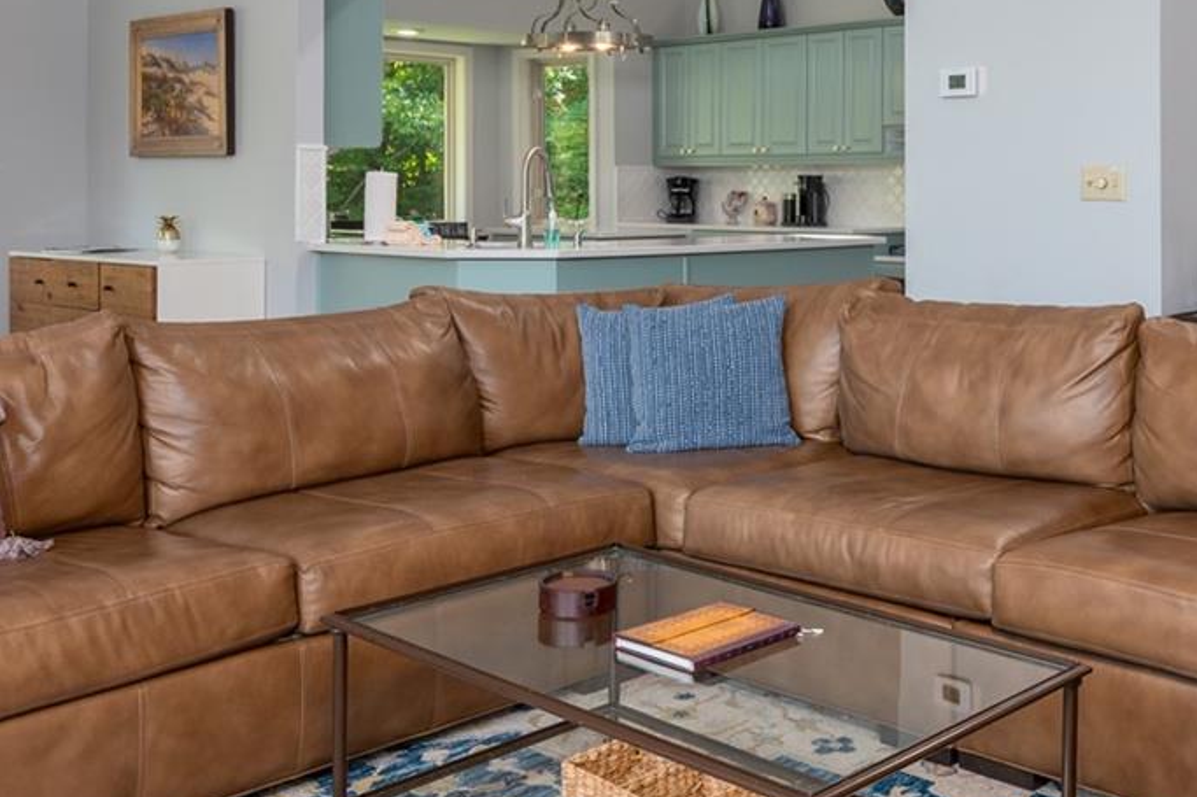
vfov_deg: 31.4
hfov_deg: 44.9
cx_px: 896
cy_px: 221
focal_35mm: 42
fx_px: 1396
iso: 320
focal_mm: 14
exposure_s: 1/80
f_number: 7.1
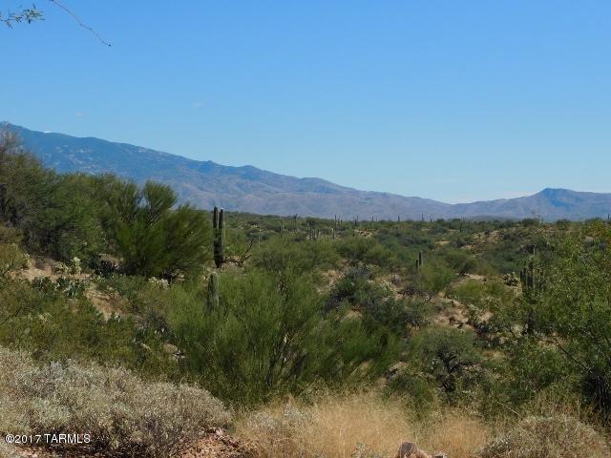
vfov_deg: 20.7
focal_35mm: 71
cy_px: 229
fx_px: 1253
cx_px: 306
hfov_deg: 27.4
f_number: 4.3
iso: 125
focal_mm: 12.6
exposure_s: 1/1250
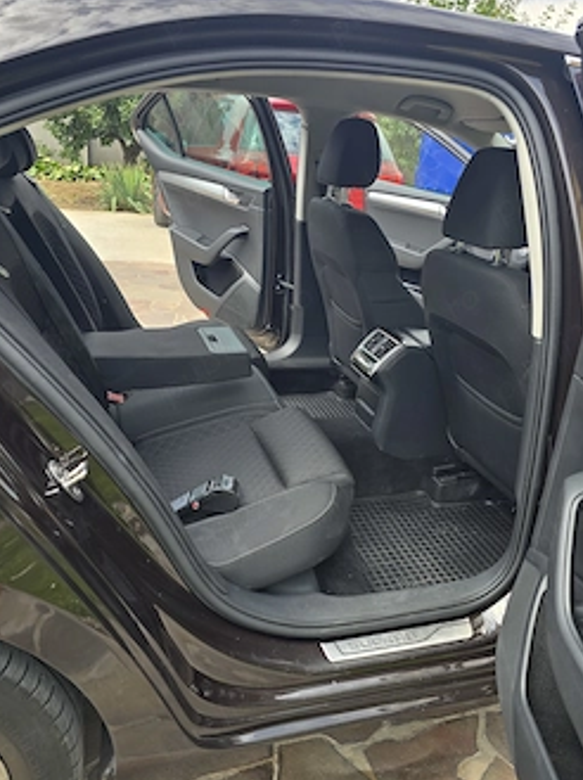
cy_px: 384
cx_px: 320
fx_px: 630
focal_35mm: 28
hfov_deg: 49.6
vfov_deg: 63.5
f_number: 1.7
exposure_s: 1/274
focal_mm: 6.3
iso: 12
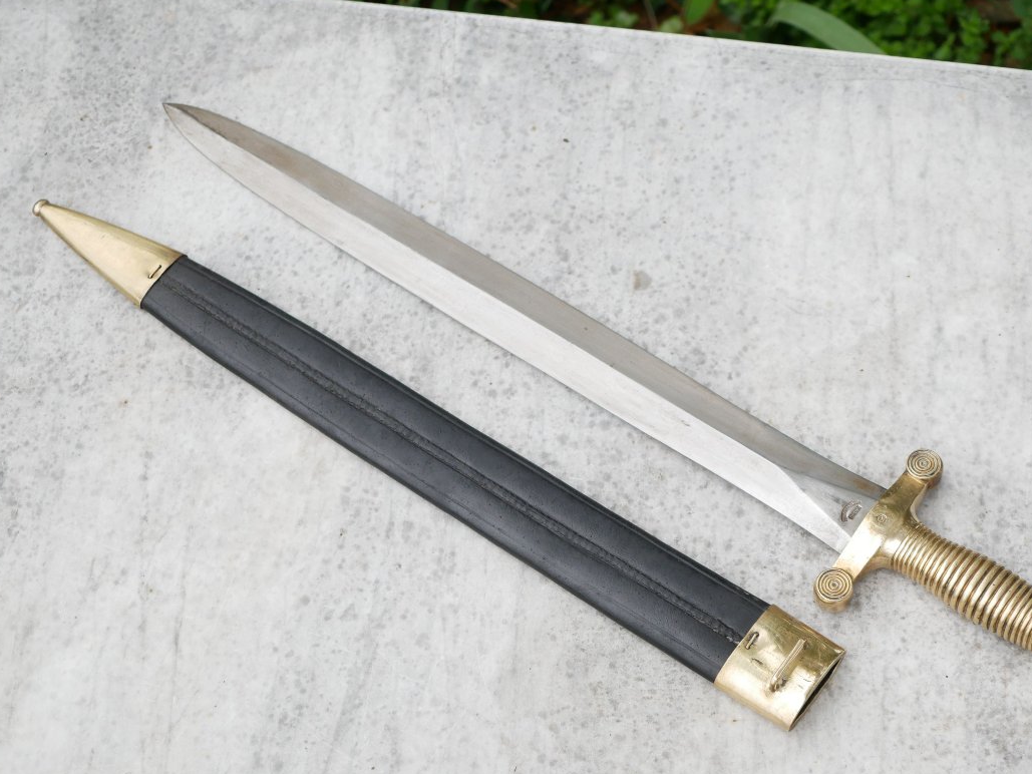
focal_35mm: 70
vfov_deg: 21.0
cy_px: 444
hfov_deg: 27.7
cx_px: 589
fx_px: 2087
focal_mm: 30
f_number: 3.5
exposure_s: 1/125
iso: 200
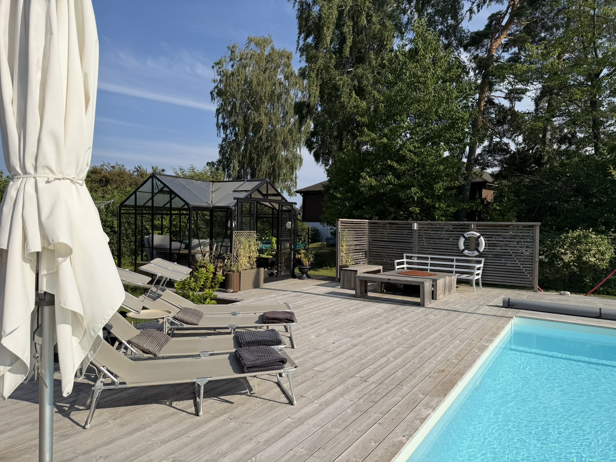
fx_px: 427
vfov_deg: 56.8
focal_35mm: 24
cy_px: 231
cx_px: 308
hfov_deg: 71.6
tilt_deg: -1.5
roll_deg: +0.0
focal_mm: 6.76
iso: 80
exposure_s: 1/5714
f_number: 1.78
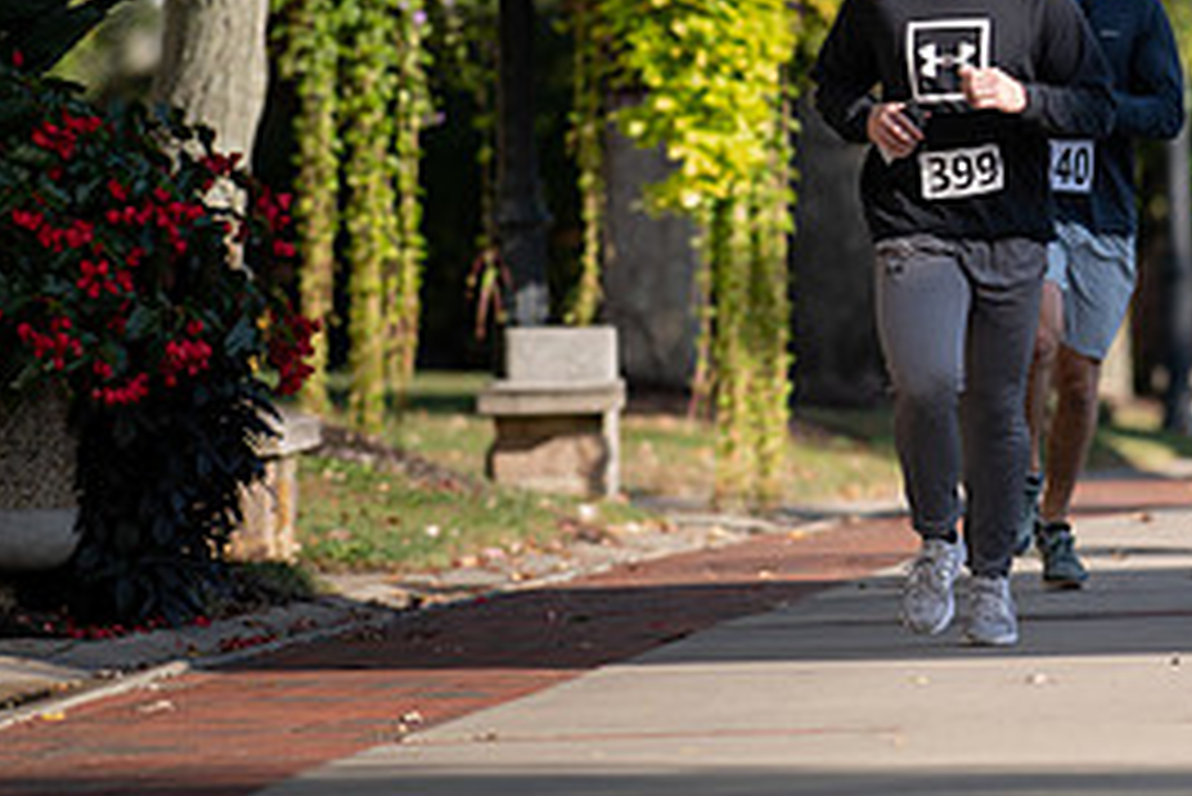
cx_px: 1084
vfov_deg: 2.1
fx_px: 21732
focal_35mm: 656
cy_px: 227
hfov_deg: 3.1
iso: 200
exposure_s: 1/640
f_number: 4.5
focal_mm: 300
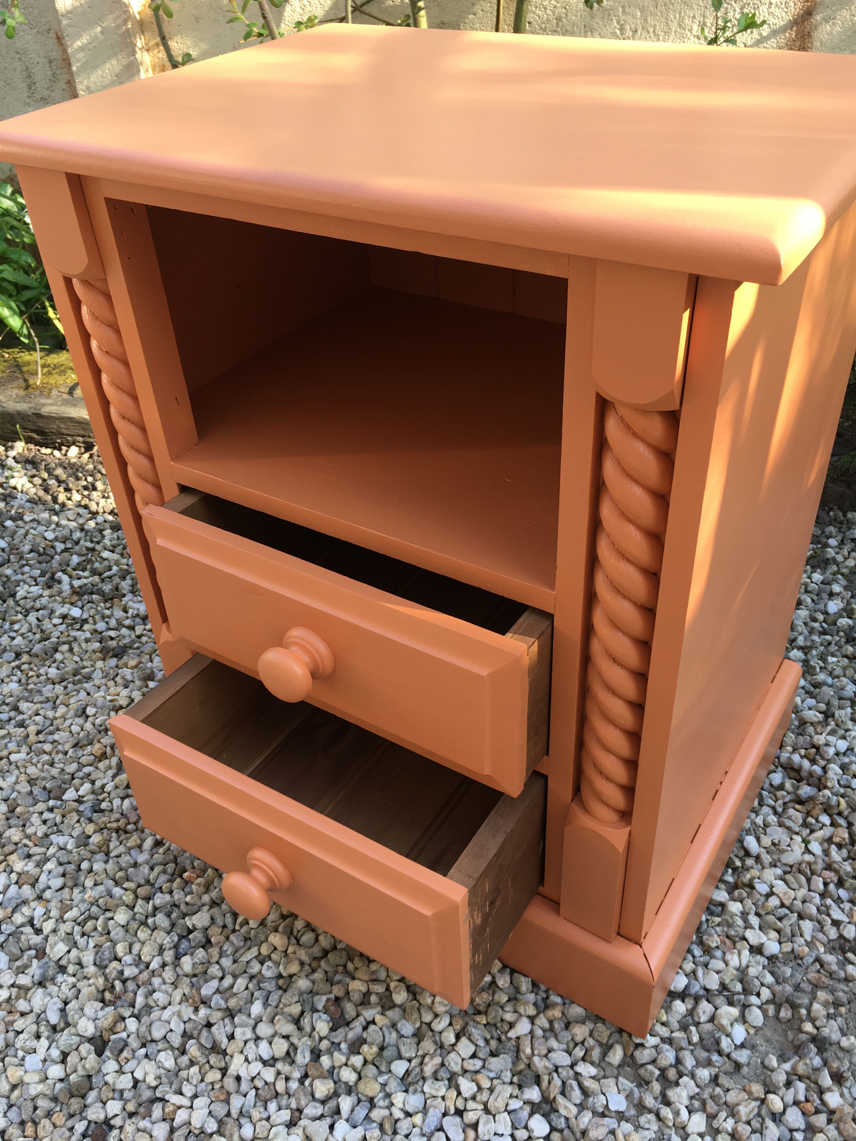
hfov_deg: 48.2
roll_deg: +4.3
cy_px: 570
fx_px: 956
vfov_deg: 61.7
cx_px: 428
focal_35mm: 29
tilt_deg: -36.8
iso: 25
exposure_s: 1/100
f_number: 2.2
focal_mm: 4.15
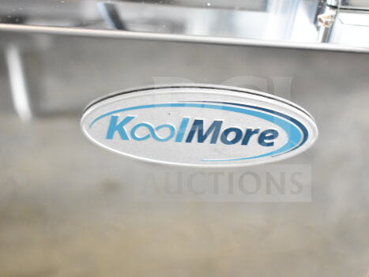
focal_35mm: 64
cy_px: 139
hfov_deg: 30.2
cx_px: 222
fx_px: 683
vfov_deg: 23.0
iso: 7200
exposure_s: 1/50
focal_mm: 34
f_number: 4.5
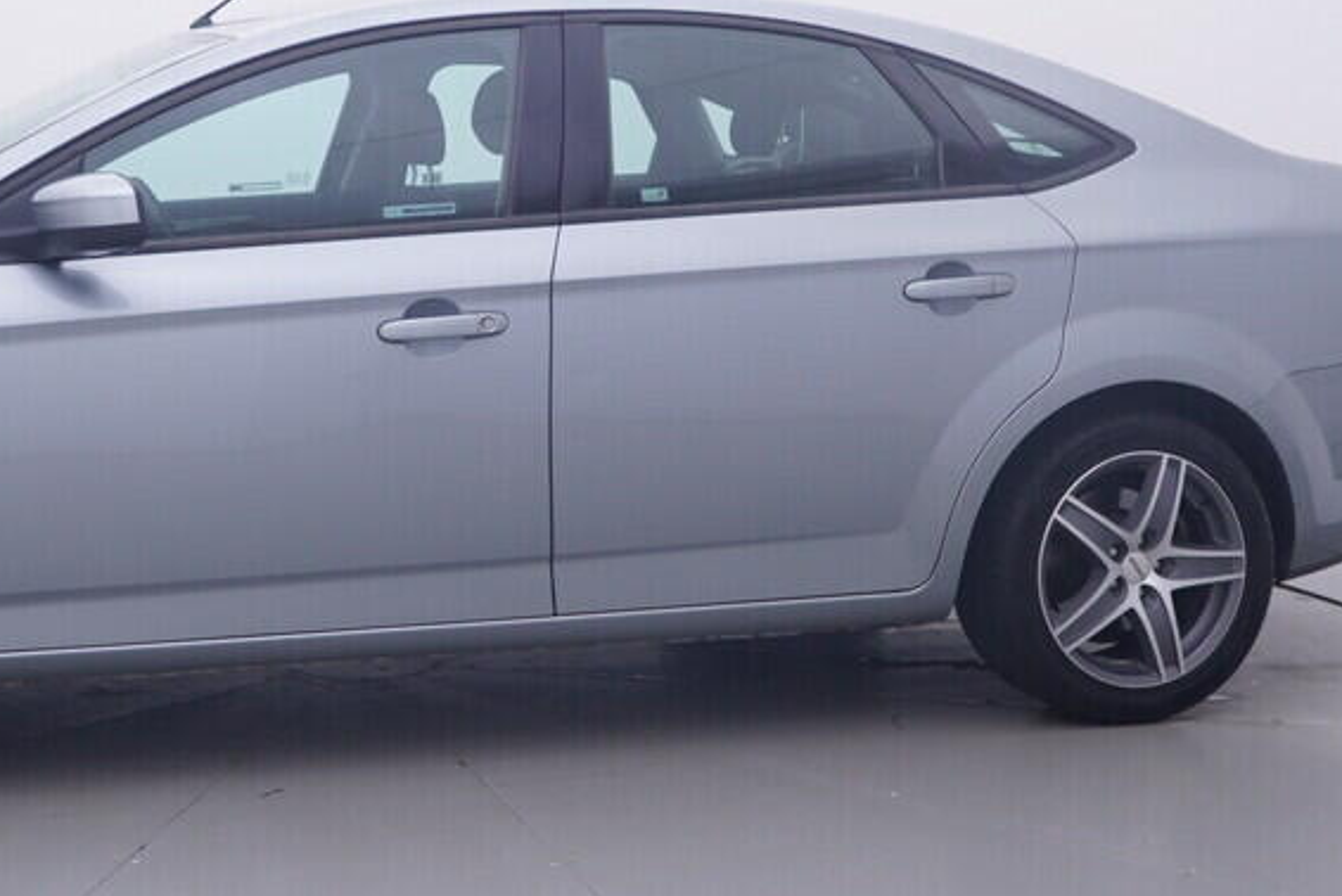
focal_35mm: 57
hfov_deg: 34.3
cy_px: 239
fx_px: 2136
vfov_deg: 23.5
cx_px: 379
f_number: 5
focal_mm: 15
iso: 200
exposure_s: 1/80
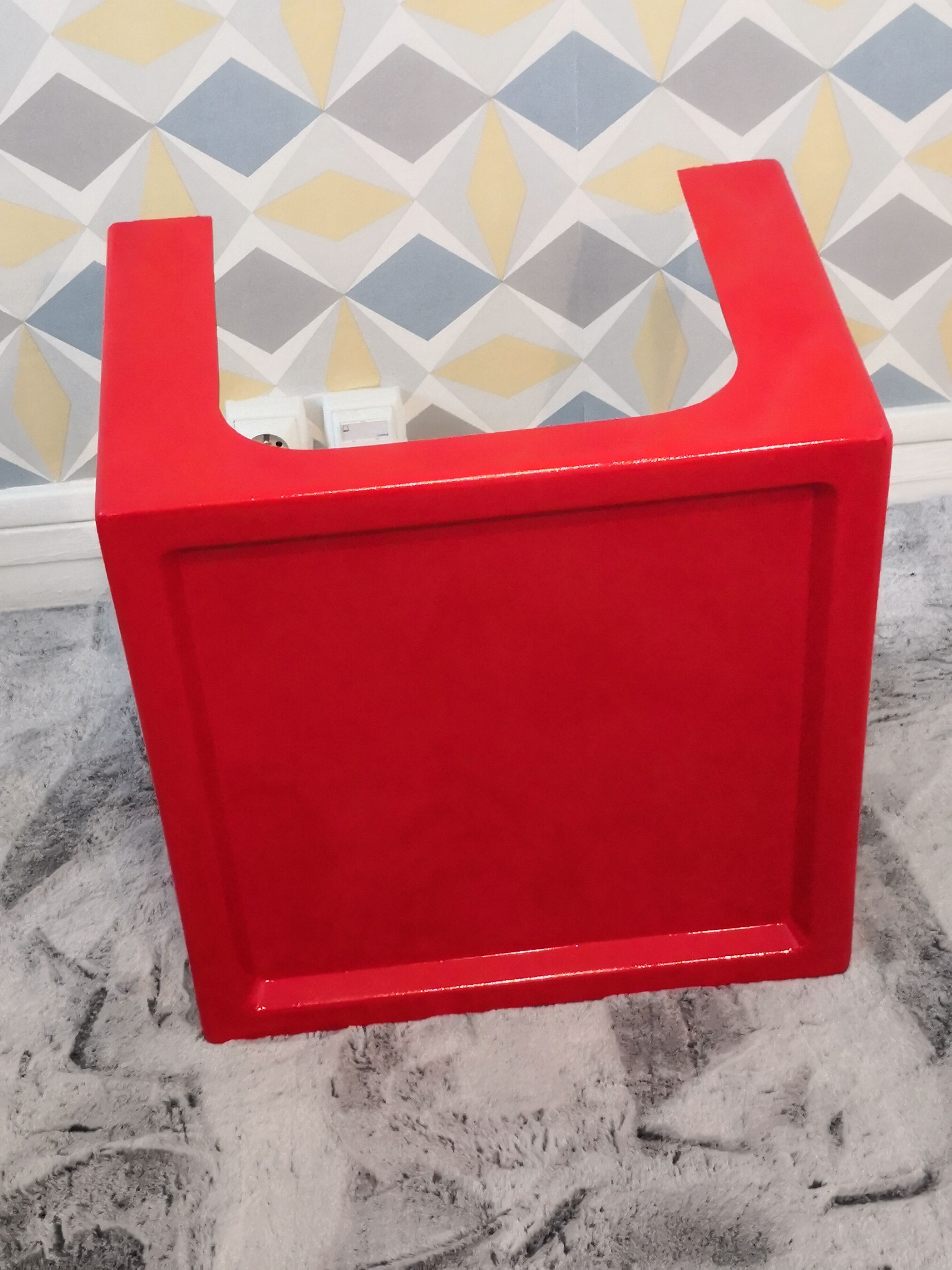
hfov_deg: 28.0
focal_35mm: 52
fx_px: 1907
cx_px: 476
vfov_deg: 36.8
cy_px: 635
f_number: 1.6
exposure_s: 1/33.3
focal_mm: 3.95
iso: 320
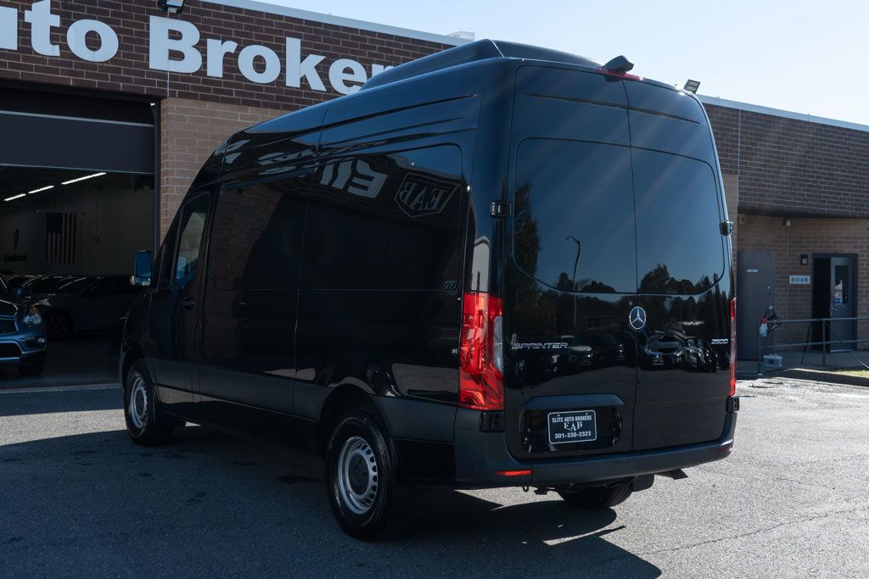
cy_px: 290
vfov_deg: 31.9
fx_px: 1014
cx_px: 434
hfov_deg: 46.4
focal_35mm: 42
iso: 160
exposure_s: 1/640
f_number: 5
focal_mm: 28
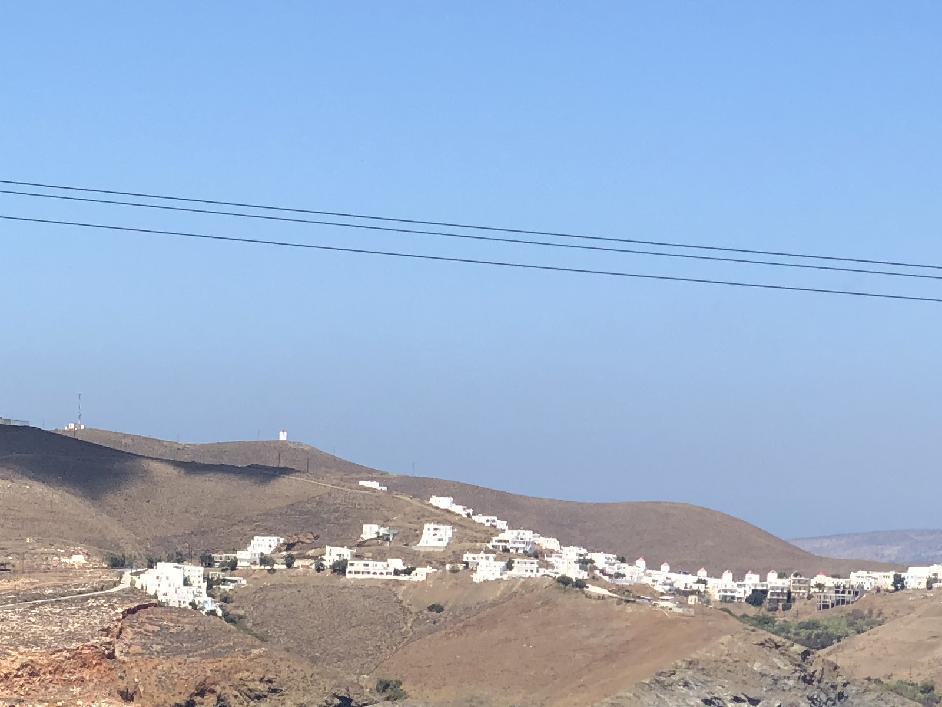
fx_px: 3538
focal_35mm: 130
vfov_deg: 11.4
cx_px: -24
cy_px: 549
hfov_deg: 14.9
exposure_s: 1/1066
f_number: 2.4
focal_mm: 6
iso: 16
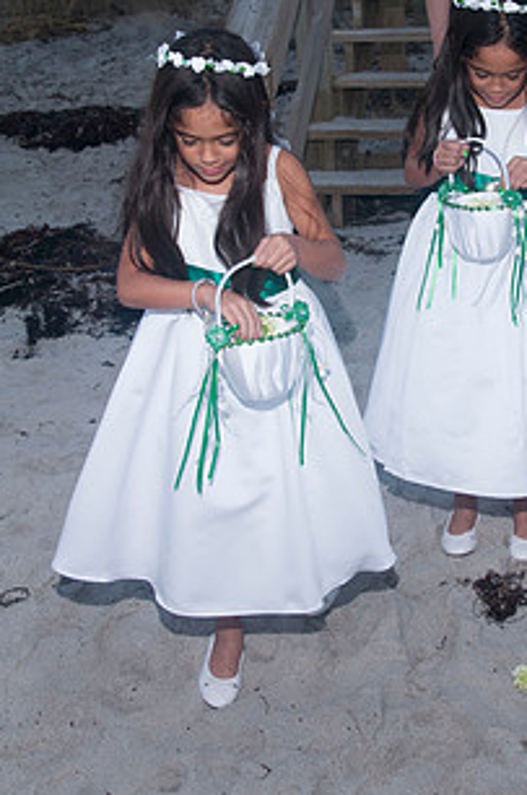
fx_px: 1168
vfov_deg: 37.2
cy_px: 268
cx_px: 378
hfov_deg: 25.2
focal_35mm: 53
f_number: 6.3
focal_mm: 24
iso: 400
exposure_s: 1/250
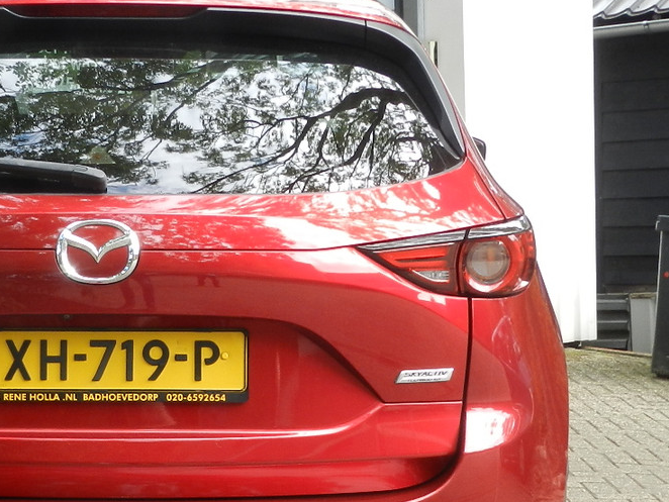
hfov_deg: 19.4
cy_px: 418
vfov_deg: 14.7
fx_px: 1933
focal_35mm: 100
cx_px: 134
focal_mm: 8.1
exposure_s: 1/100
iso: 160
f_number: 4.2
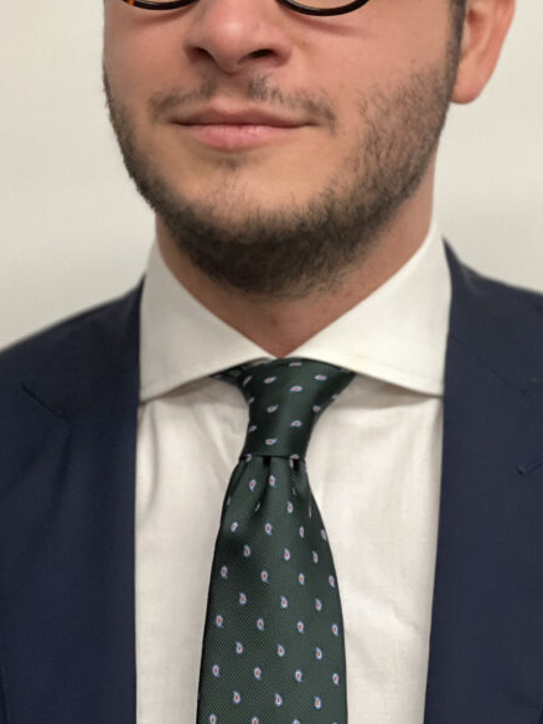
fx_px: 2824
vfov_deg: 14.5
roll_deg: +1.2
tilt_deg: -1.8
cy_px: 126
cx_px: 320
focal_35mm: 135
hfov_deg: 11.0
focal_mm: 9
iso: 400
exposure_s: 1/25
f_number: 2.8
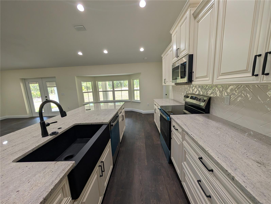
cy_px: 102
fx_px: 94
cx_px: 136
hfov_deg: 110.5
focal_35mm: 12
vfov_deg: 94.6
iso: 60
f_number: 1.7
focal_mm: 2.02
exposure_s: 1/165
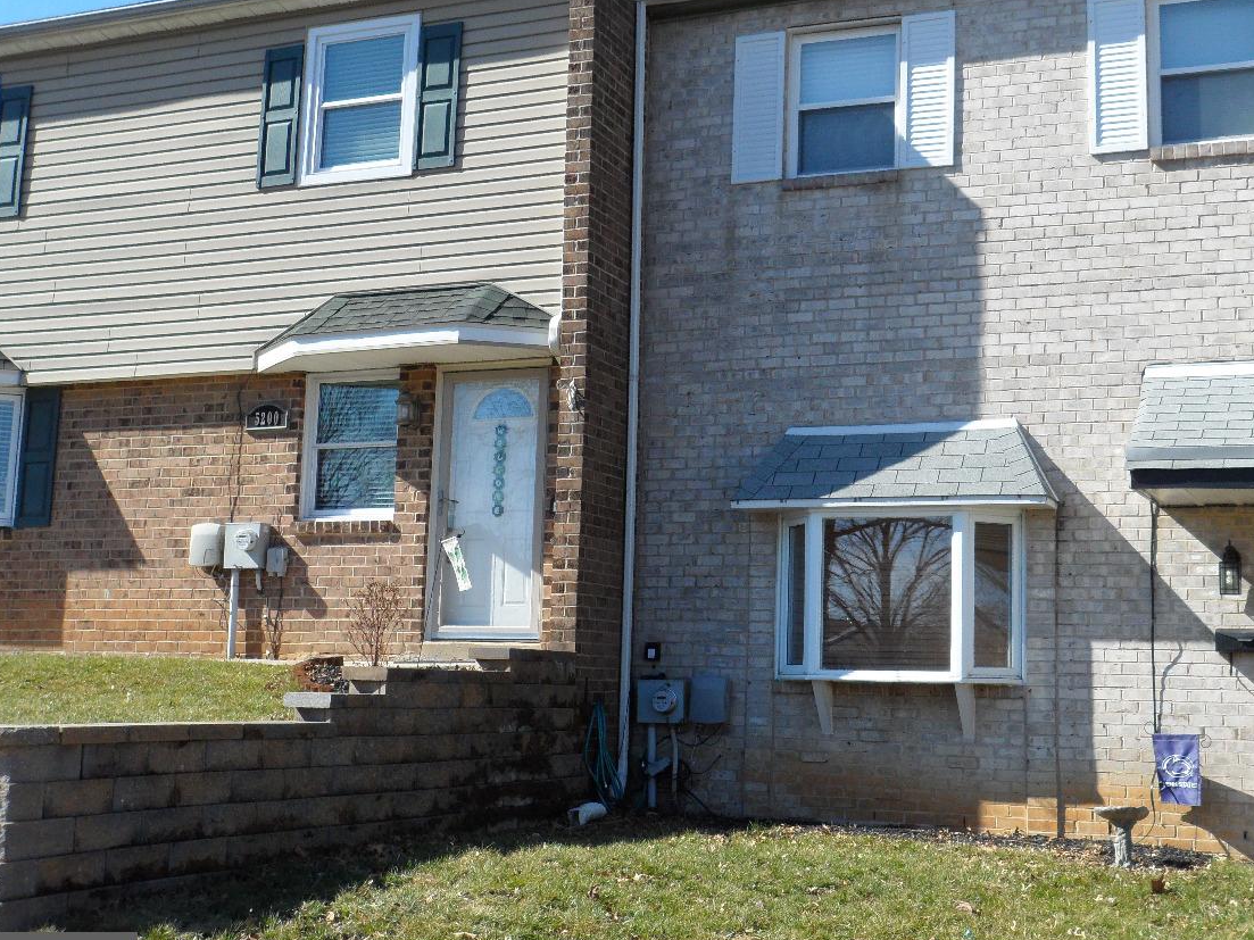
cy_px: 384
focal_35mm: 47
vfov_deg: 30.8
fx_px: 1702
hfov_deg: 40.2
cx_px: 757
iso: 80
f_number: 3.8
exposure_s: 1/750
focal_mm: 6.6
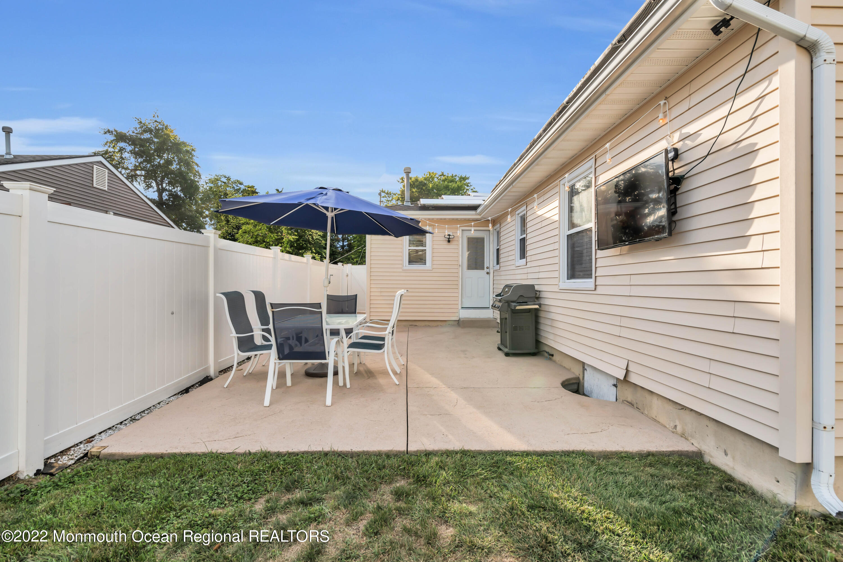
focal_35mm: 16
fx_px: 375
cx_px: 422
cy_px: 281
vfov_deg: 73.7
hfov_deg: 96.7
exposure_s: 1/200
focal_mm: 16
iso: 100
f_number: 8
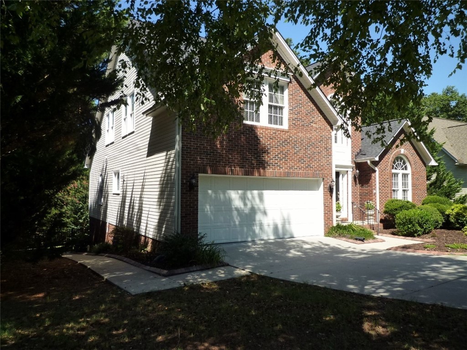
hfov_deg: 69.4
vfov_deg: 54.9
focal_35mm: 25
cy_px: 175
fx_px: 337
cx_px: 234
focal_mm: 4.4
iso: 125
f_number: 3.2
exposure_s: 1/500
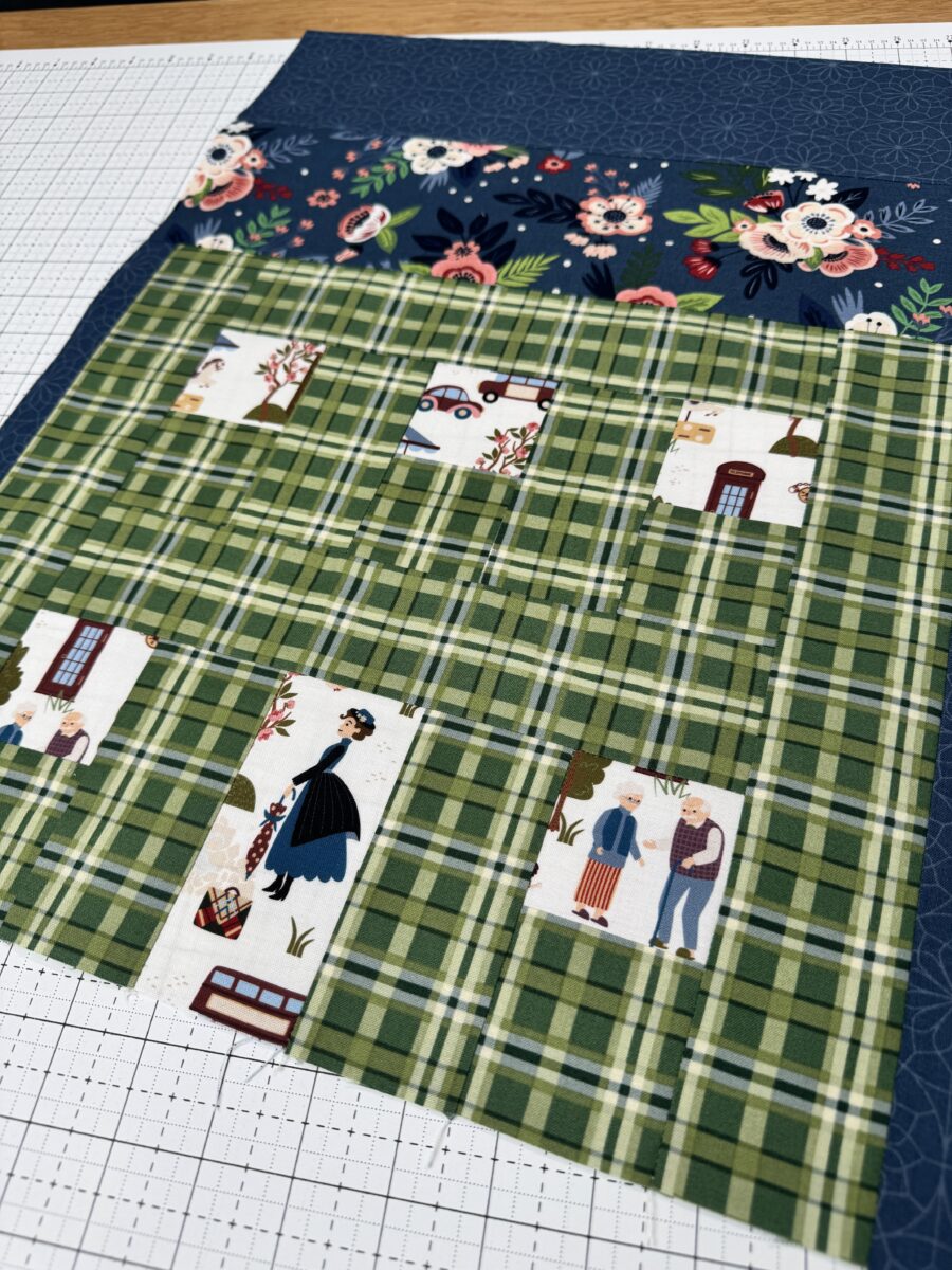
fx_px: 880
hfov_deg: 56.8
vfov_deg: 71.6
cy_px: 635
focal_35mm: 24
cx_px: 476
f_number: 1.78
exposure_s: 1/120
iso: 80
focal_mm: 6.76
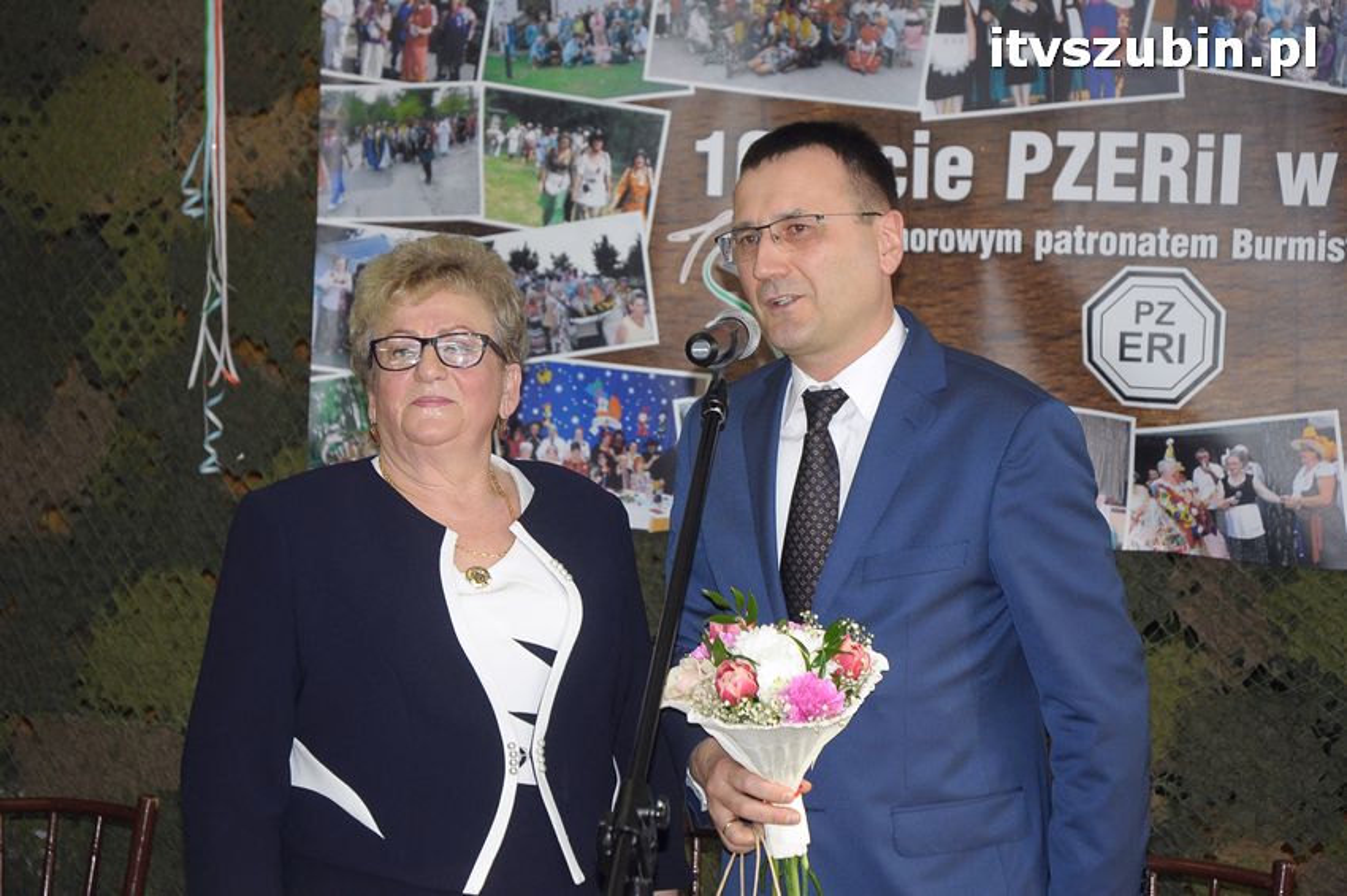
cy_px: 448
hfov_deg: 22.6
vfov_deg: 15.2
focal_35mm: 90
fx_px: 3364
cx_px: 674
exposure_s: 1/60
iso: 500
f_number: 4.5
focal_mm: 60
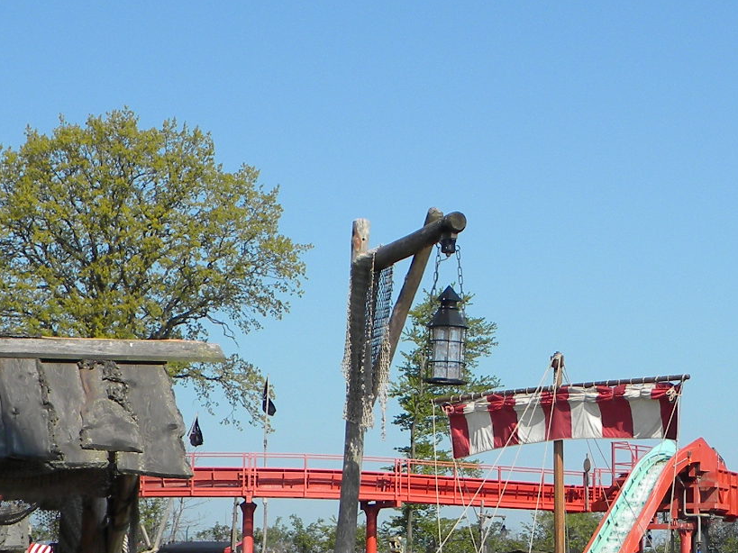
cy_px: 422
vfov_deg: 16.3
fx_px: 1918
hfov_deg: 21.6
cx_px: 530
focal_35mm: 90
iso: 80
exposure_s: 1/237
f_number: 7.4
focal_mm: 6.4
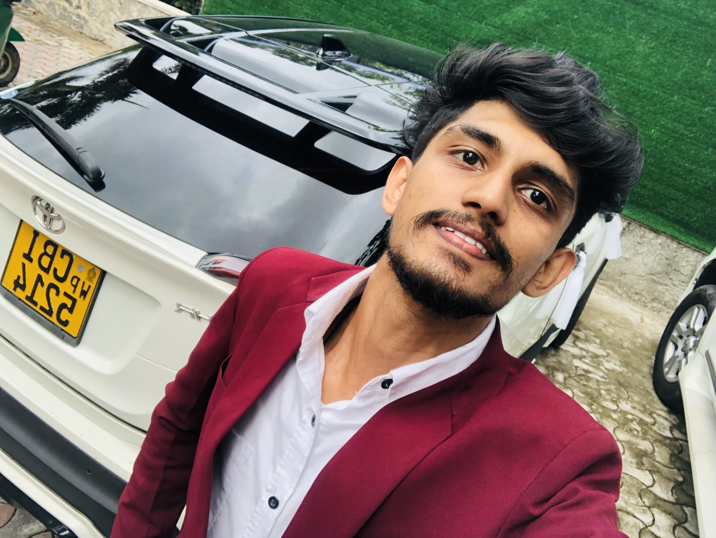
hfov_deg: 56.8
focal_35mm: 32
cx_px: 358
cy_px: 269
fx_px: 662
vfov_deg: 44.2
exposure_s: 1/120
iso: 32
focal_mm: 2.87
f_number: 2.2
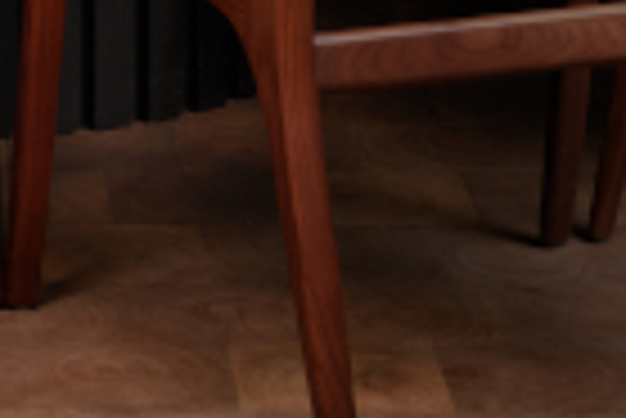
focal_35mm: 252
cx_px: -108
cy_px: -1041
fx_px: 4387
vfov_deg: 5.1
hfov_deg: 8.1
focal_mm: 35
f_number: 11
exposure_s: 1/250
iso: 100
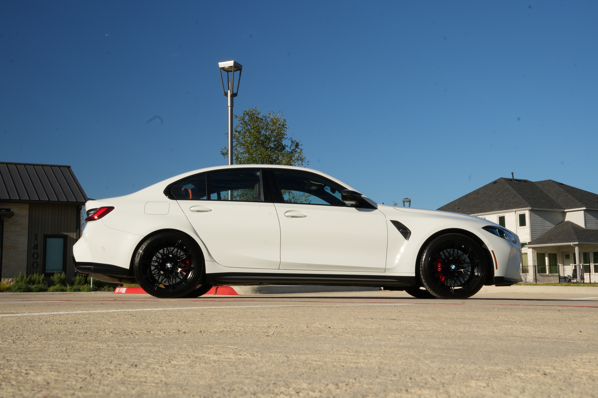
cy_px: 199
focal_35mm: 47
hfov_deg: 41.7
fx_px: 785
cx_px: 299
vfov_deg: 28.5
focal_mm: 31.5
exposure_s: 1/25
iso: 100
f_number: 22
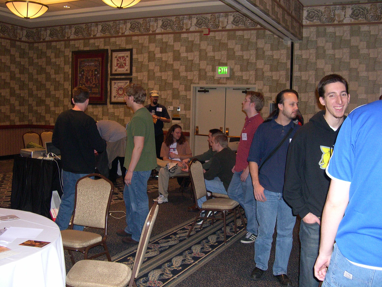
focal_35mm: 38
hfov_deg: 49.0
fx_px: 419
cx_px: 191
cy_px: 144
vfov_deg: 37.7
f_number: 2.8
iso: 400
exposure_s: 1/60
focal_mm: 8
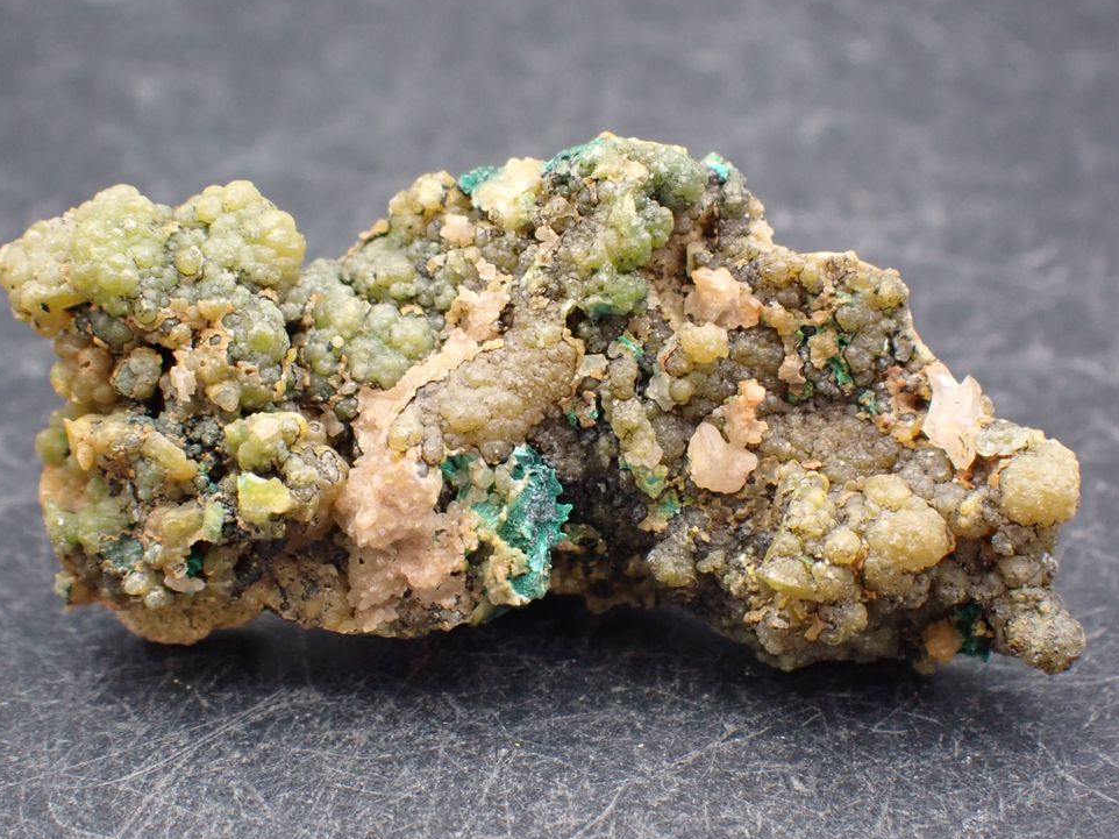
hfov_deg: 18.9
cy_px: 422
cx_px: 539
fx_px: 3361
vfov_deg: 14.2
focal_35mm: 104
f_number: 4.9
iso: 800
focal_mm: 18
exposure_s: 1/400
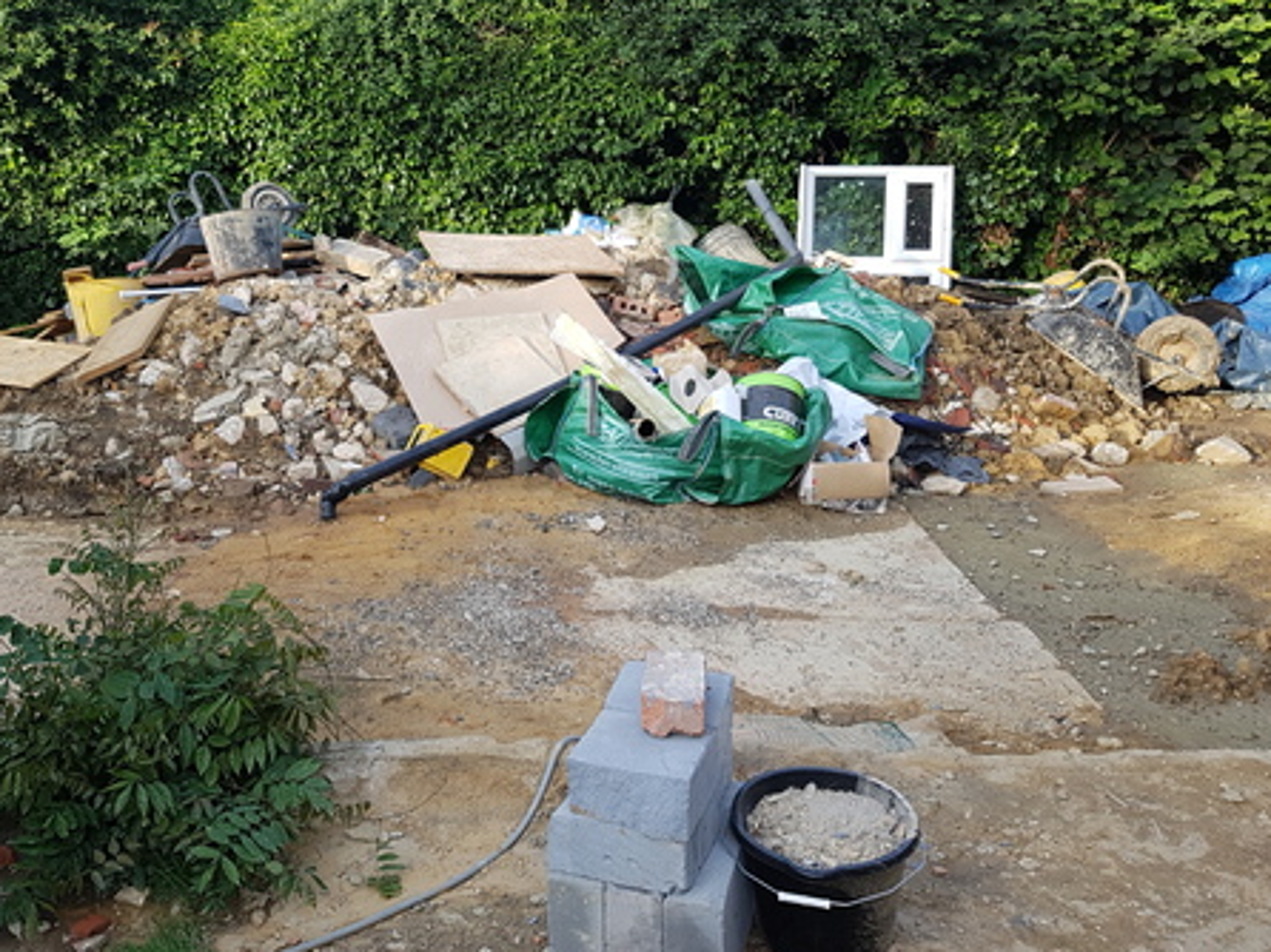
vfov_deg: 40.3
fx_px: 1284
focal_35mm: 35
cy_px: 348
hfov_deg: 52.1
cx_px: 482
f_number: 1.7
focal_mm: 4.2
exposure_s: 1/496
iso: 50
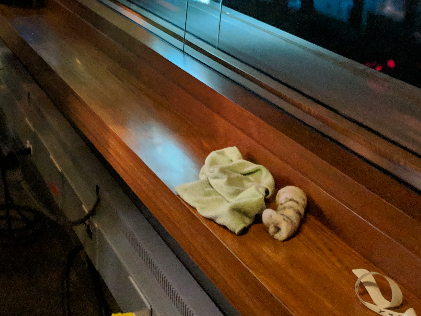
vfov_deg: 22.5
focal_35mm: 62
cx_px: 42
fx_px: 754
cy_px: -16
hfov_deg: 29.9
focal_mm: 4.44
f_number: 1.8
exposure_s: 1/15
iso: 510
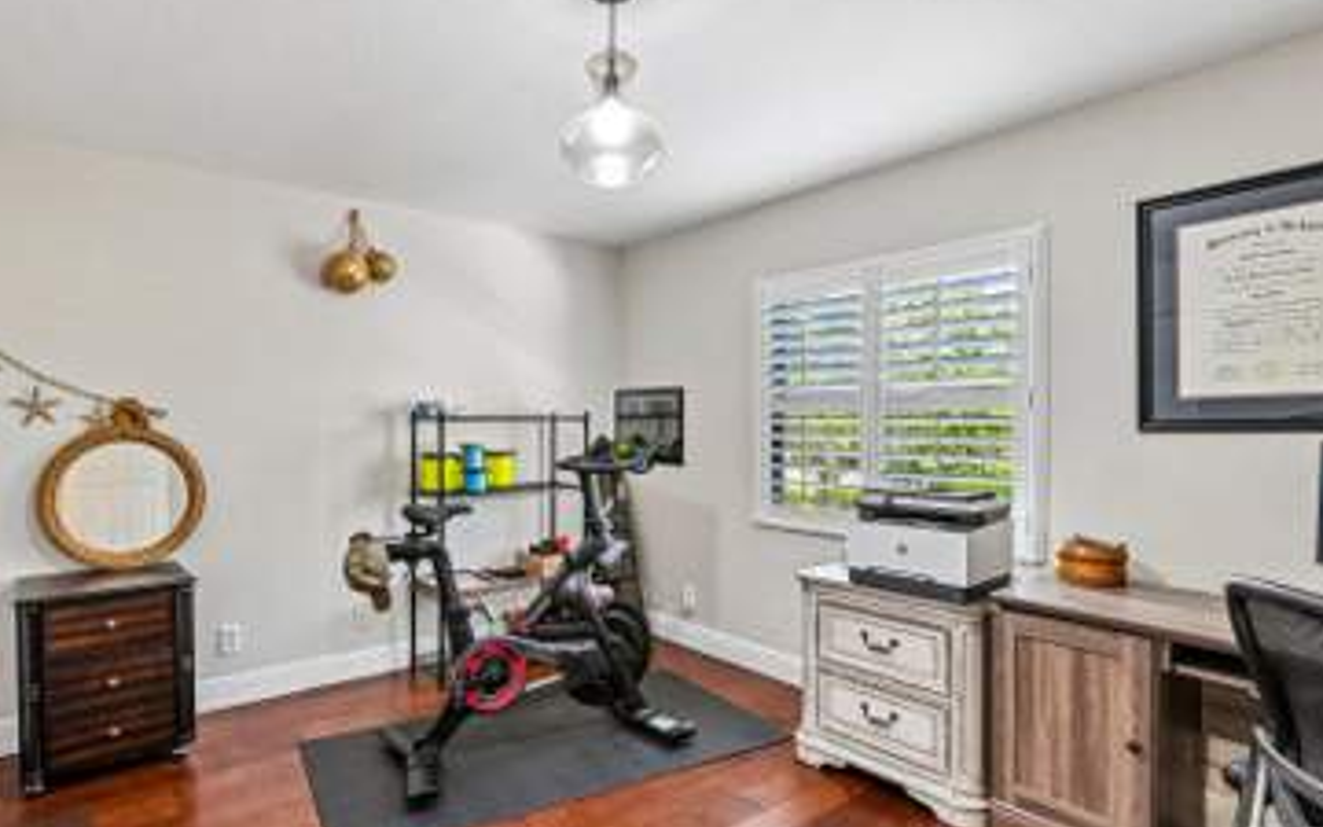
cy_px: 443
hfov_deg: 87.6
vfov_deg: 62.2
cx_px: 584
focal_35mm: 19
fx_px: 685
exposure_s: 1/80
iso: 3200
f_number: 8
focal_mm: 14
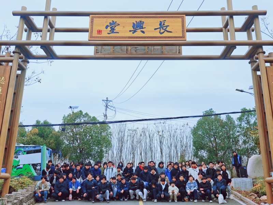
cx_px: 136
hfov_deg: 56.8
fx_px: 252
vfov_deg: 44.2
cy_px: 102
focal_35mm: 32
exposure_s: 1/243
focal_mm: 8.72
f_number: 1.63
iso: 50
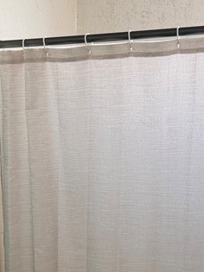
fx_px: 613
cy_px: 266
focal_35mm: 78
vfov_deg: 24.0
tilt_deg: -12.2
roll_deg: +1.1
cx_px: 91
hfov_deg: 18.9
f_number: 1.78
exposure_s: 1/60
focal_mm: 6.76
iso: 200
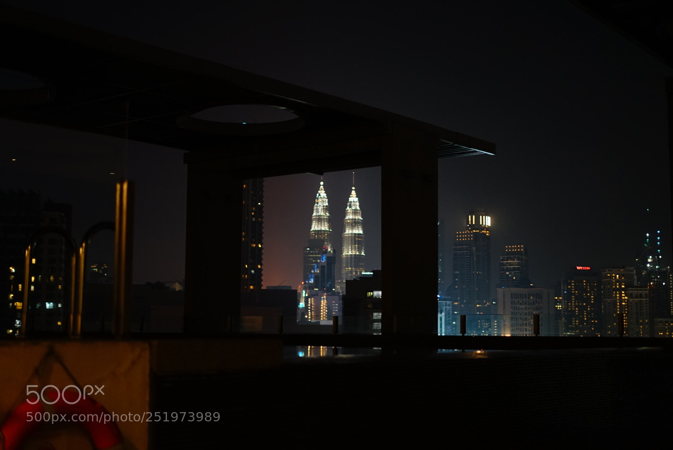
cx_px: 336
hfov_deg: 39.6
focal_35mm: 50
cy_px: 225
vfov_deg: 27.0
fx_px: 935
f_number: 1.8
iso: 1000
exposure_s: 1/30
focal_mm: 50
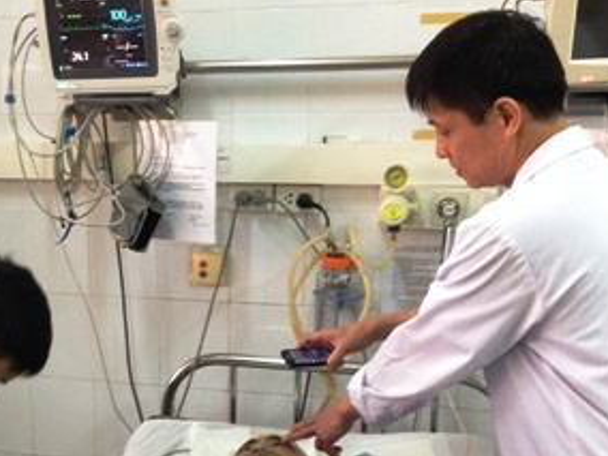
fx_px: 913
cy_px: 304
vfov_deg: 27.9
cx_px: 193
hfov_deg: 36.4
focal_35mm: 52
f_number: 2.4
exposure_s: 1/20
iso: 320
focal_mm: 4.12
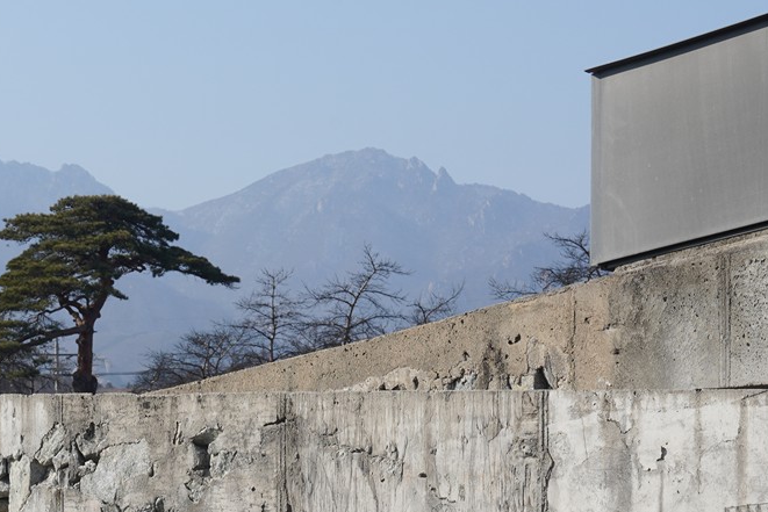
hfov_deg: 16.0
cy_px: 747
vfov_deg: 10.5
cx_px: 178
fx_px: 2710
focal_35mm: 127
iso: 100
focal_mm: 42
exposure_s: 1/100
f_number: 14
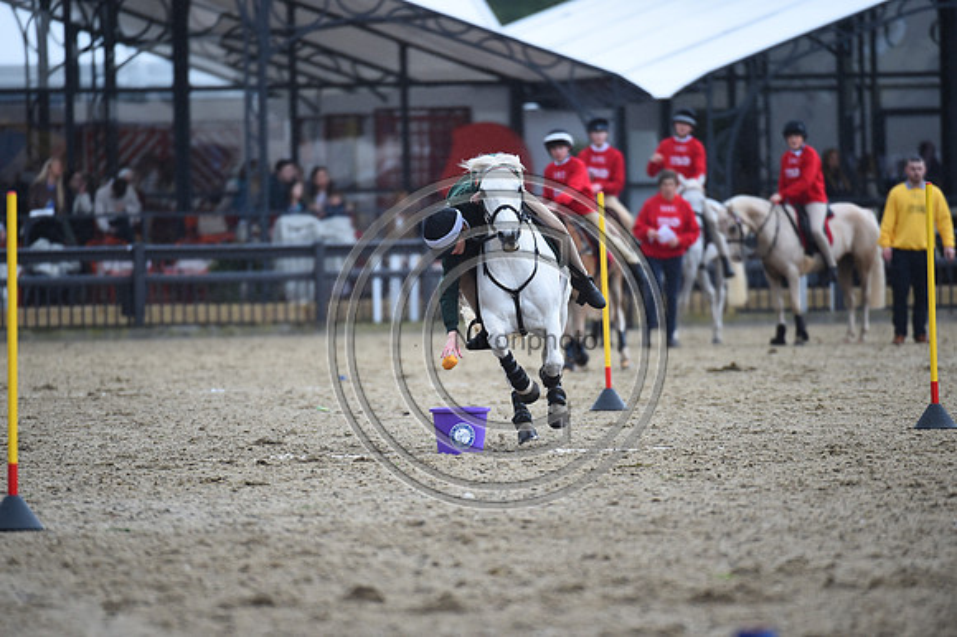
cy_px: 318
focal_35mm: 400
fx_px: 10627
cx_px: 478
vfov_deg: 3.4
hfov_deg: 5.2
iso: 1250
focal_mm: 400
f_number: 4.5
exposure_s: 1/800
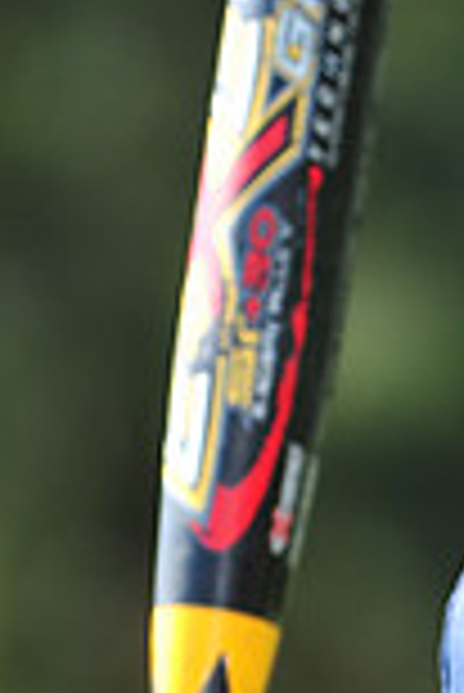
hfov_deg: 1.8
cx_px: 469
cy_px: 918
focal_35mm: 754
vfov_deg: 2.7
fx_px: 14544
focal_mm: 200
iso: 200
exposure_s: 1/640
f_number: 4.5
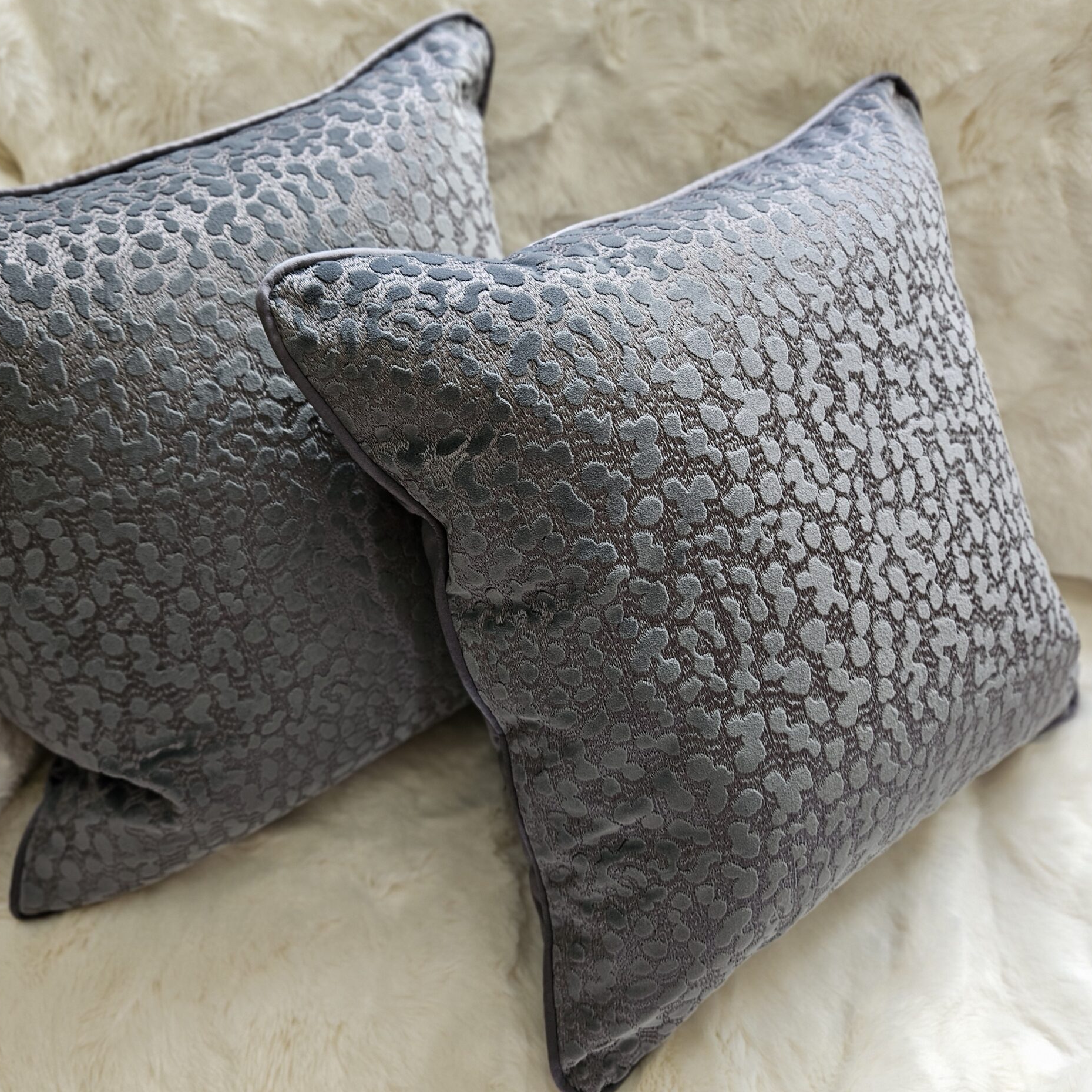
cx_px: 424
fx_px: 999
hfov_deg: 56.7
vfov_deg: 57.3
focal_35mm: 28
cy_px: 547
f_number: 1.8
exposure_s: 1/100
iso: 80
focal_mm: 5.4
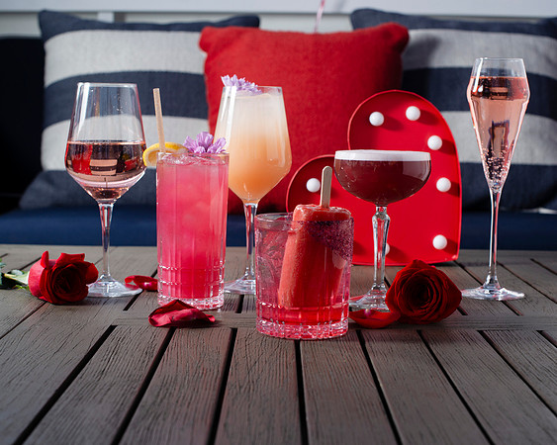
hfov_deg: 31.3
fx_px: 995
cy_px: 236
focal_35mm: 60
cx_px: 295
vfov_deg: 25.2
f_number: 7.1
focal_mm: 50
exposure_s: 1/100
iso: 320
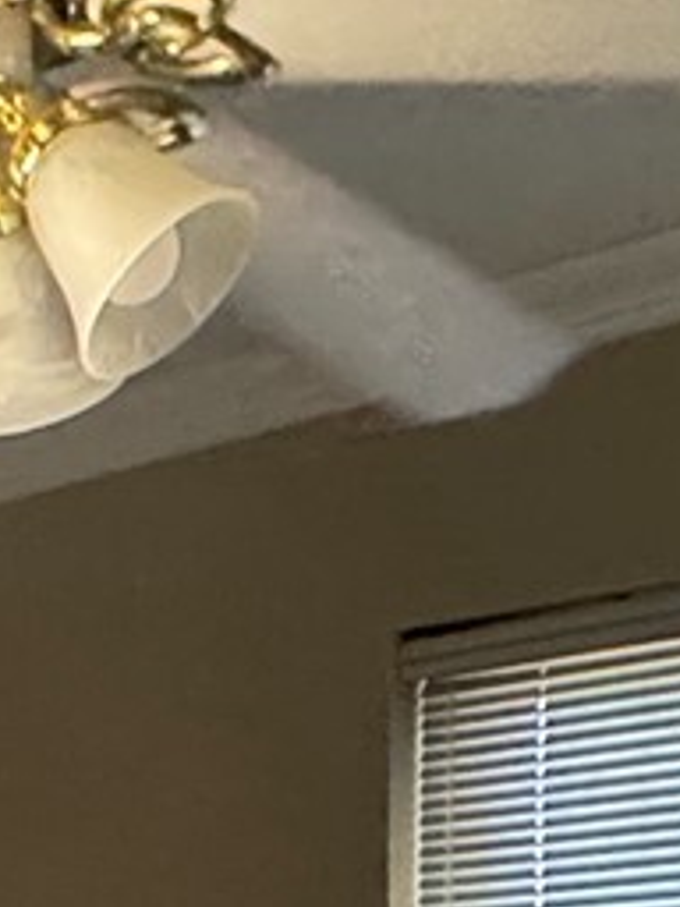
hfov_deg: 13.7
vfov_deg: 16.0
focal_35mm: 105
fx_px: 2750
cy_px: 1601
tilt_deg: -9.1
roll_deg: +1.4
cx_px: -124
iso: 400
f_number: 2.2
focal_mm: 2.22
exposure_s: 1/60
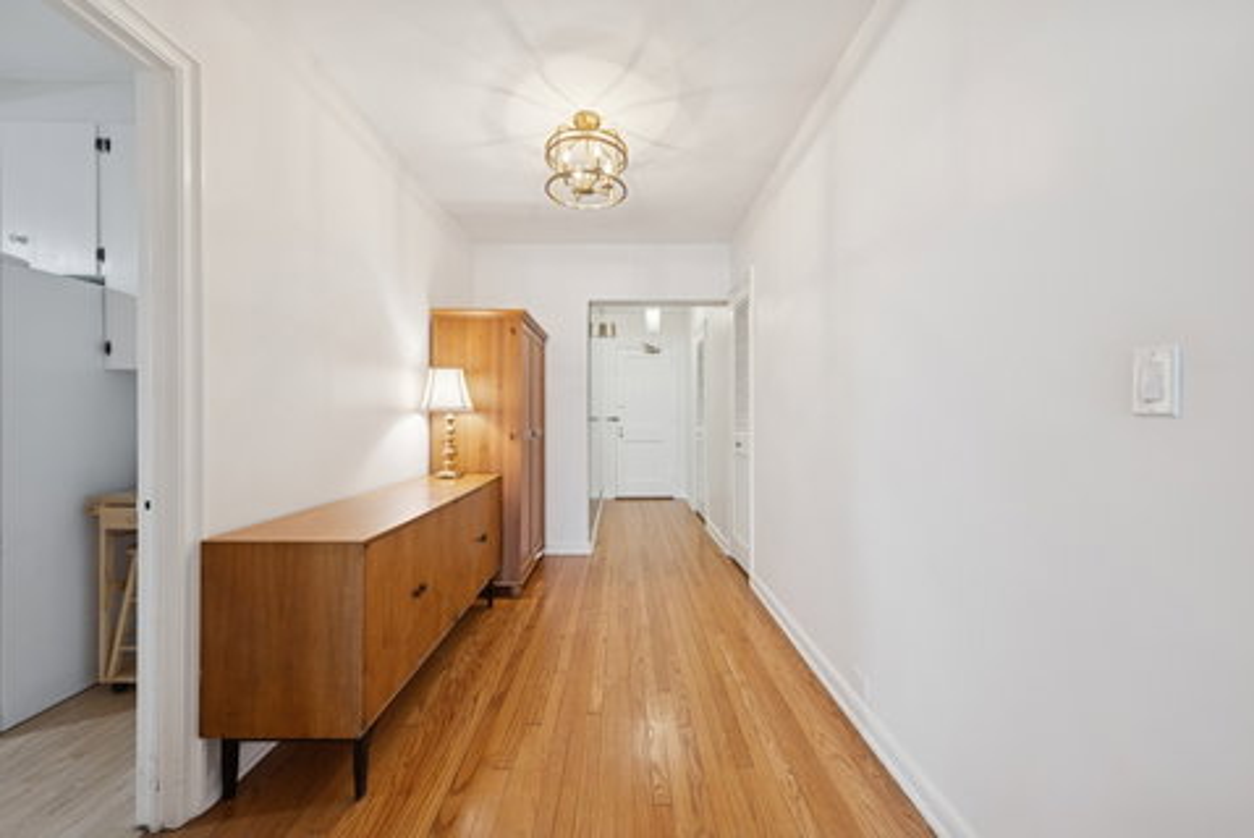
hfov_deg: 104.2
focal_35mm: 14
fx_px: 488
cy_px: 419
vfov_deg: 81.3
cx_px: 627
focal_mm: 14
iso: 200
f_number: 8
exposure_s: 1/6
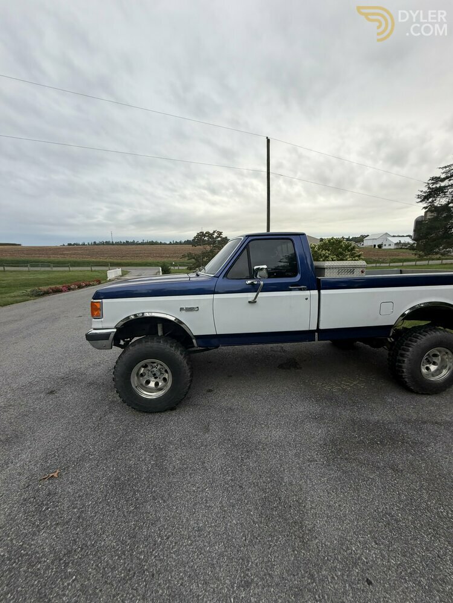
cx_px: 226
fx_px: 244
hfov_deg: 85.7
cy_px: 302
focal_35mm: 14
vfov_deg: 102.1
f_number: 2.2
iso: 100
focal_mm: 2.22
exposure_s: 1/121
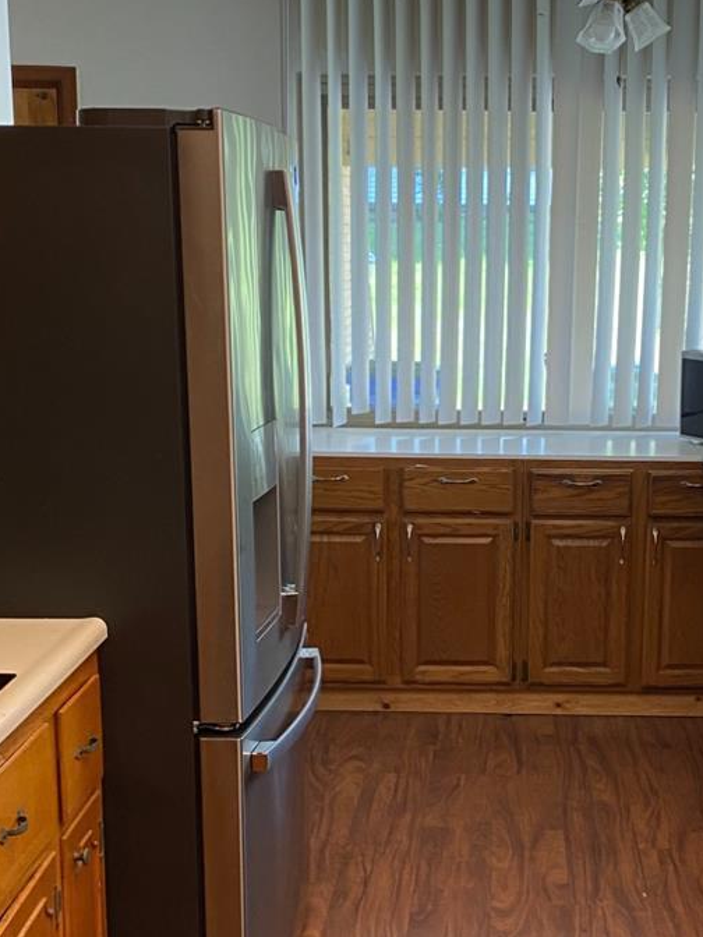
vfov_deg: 33.1
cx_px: 511
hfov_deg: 25.0
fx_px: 1571
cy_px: 593
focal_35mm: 58
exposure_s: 1/60
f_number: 1.8
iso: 80
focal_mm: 4.25
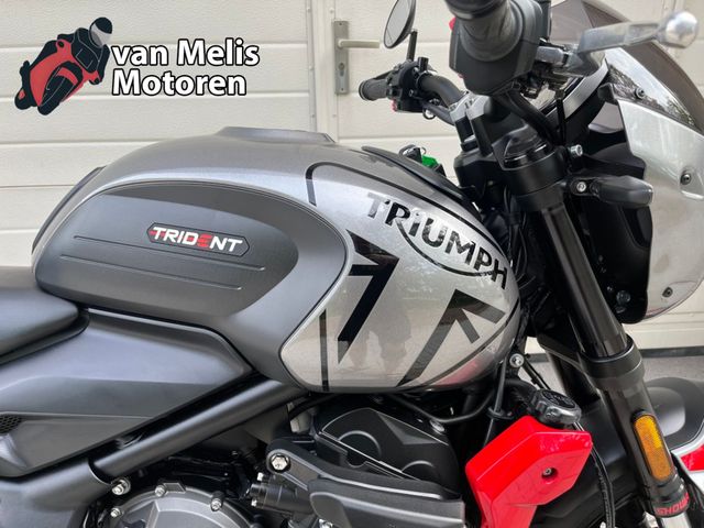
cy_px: 264
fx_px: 529
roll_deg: -0.4
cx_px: 352
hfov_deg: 67.3
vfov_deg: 53.1
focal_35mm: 26
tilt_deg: -21.1
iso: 50
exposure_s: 1/461
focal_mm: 5.1
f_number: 1.6
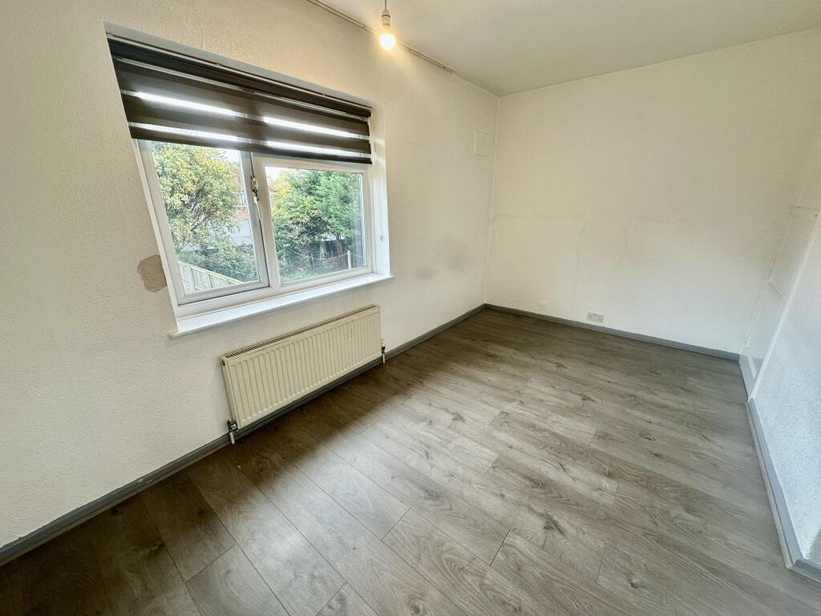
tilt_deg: -18.4
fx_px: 332
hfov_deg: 102.1
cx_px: 410
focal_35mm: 14
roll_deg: +0.8
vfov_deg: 85.7
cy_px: 308
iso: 100
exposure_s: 1/100
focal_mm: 2.22
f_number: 2.2
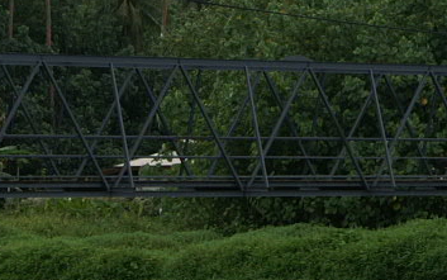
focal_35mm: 195
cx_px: 346
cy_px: 30
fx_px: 2377
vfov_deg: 6.7
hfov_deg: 10.7
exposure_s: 1/160
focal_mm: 30
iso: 100
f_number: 10
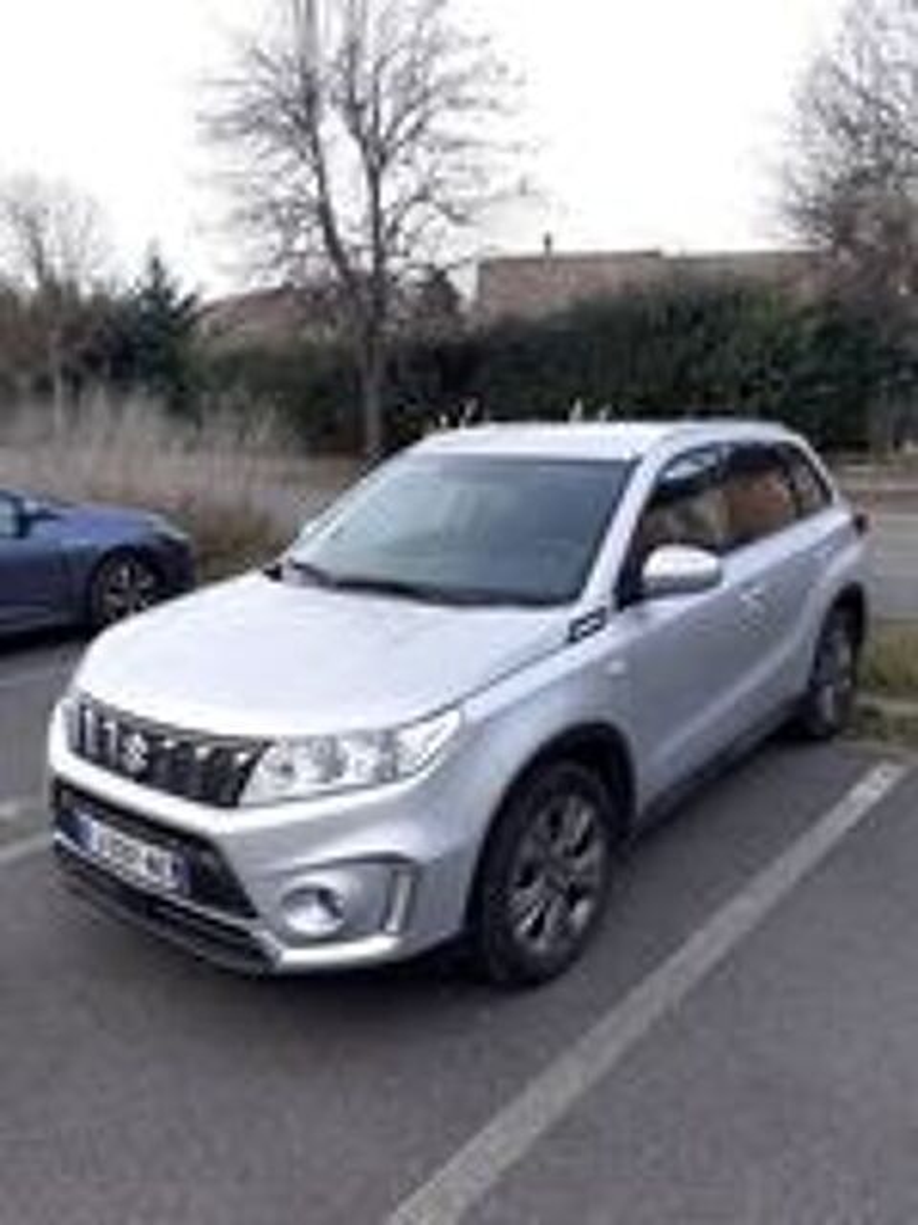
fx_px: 955
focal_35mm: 27
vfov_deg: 65.3
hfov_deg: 51.4
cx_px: 459
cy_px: 612
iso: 40
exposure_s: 1/255
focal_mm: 3.6
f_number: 1.9
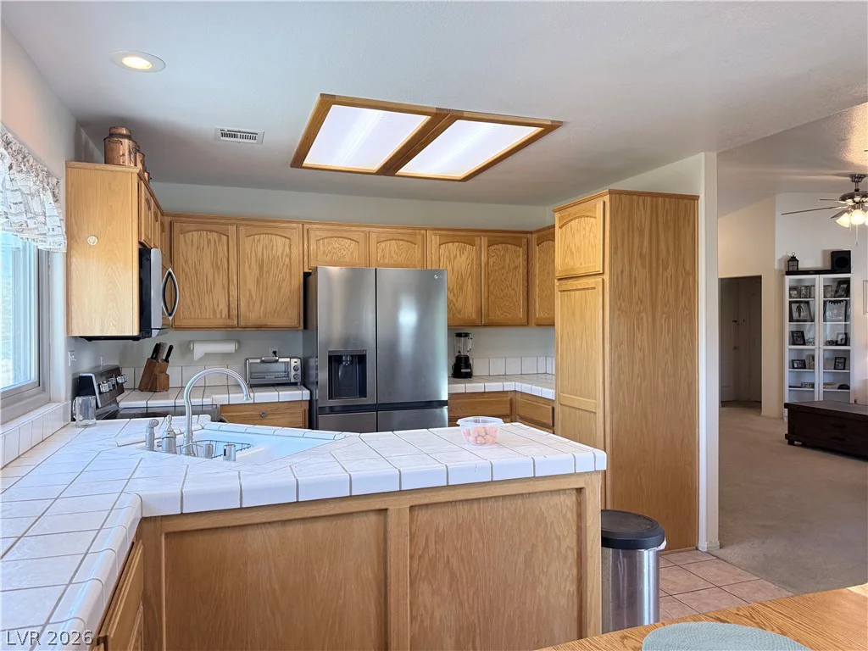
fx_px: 602
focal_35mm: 24
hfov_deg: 71.6
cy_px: 326
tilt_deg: -0.3
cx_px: 434
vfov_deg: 56.8
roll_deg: +0.5
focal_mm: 6.76
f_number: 1.78
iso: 200
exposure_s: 1/133
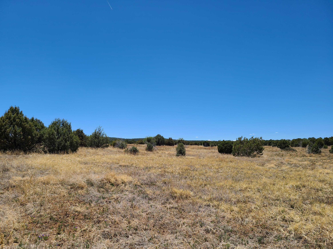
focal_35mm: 26
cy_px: 124
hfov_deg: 67.3
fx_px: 250
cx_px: 166
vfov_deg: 53.1
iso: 40
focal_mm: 5.4
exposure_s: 1/2858
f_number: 1.8
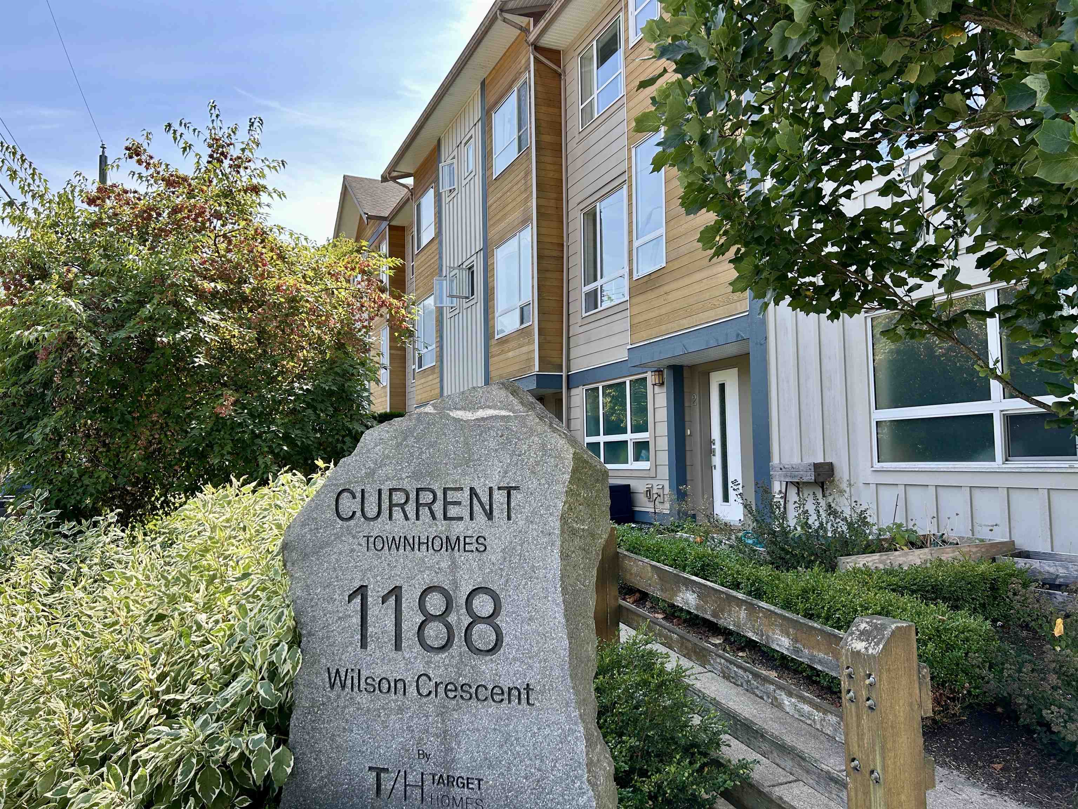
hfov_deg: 67.3
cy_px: 404
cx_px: 539
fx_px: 810
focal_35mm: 26
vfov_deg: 53.1
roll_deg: +0.7
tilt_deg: +3.4
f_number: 1.5
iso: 50
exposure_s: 1/853
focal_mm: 5.7
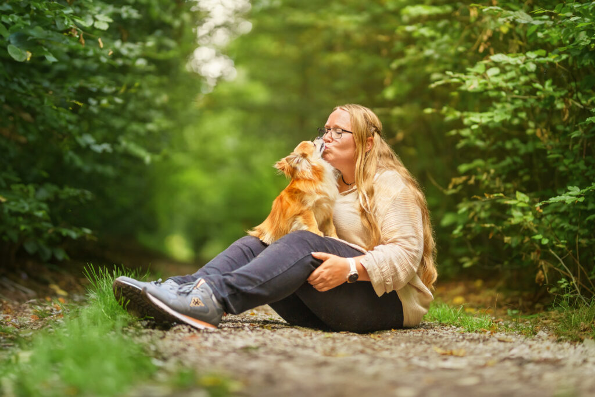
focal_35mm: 85
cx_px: 298
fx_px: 1405
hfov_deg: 23.9
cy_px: 198
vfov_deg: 16.1
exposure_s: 1/800
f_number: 1.4
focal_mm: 85
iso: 320
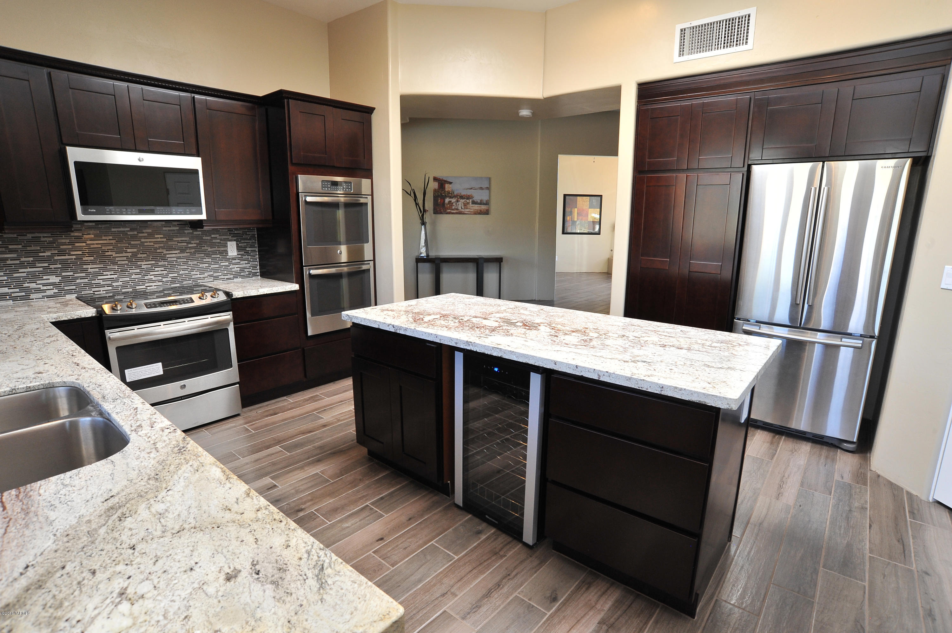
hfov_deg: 90.0
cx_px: 476
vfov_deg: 67.3
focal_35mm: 18
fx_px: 476
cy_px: 316
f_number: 11
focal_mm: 18
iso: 1000
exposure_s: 1/40
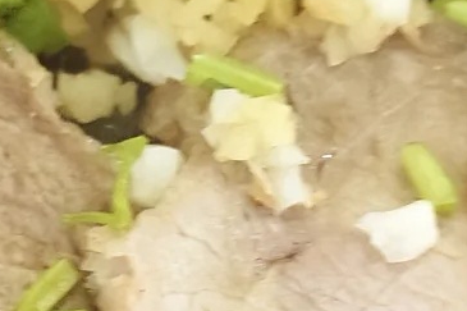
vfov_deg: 10.8
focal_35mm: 126
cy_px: 252
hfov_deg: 16.2
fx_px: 1634
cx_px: 339
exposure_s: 1/50
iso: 1595
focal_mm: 5.6
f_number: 1.88
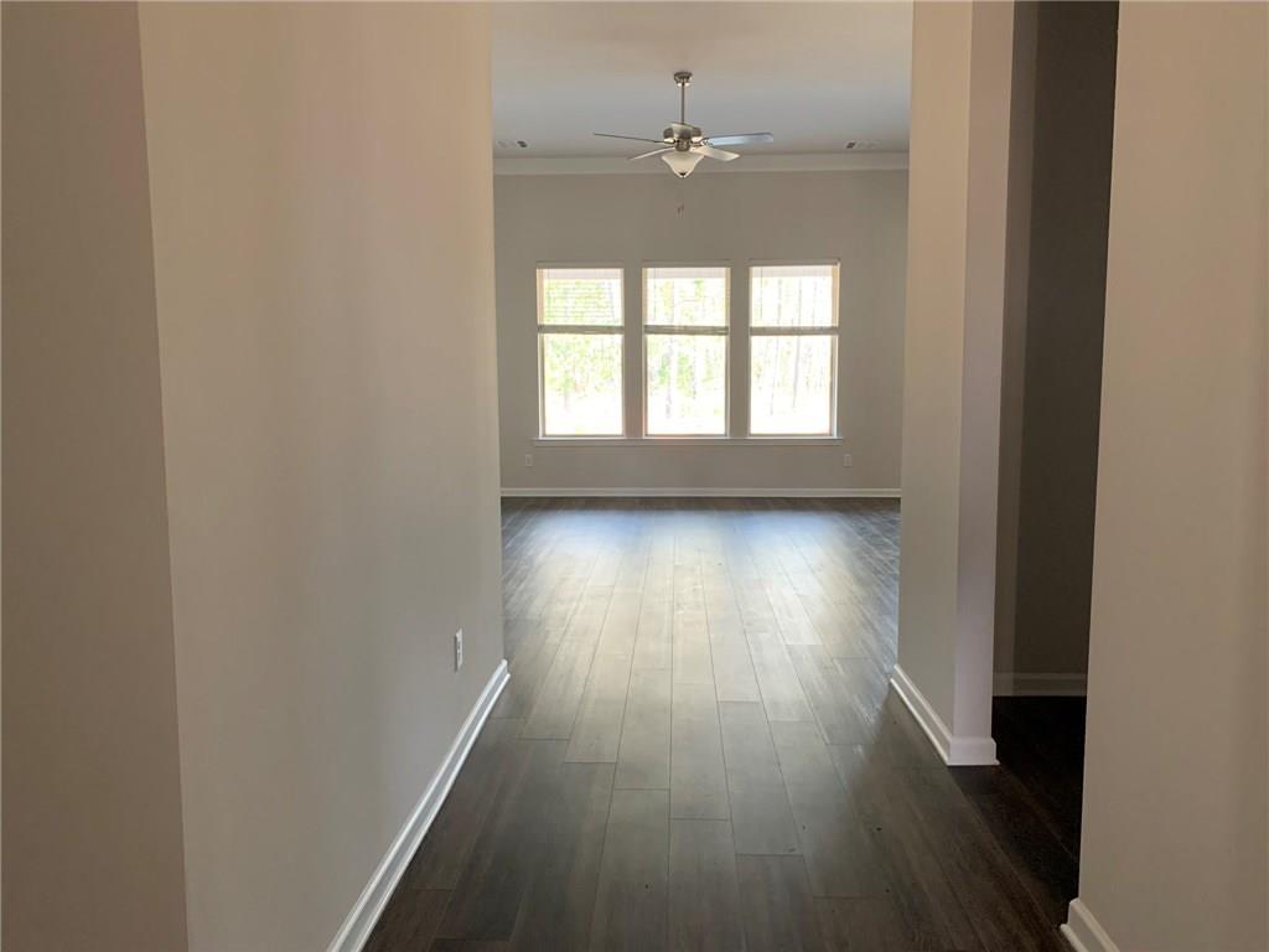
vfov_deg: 53.1
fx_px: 953
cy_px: 476
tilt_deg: -6.0
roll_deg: +1.0
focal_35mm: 26
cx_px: 634
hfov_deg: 67.3
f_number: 1.8
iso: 320
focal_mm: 4.25
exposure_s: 1/60
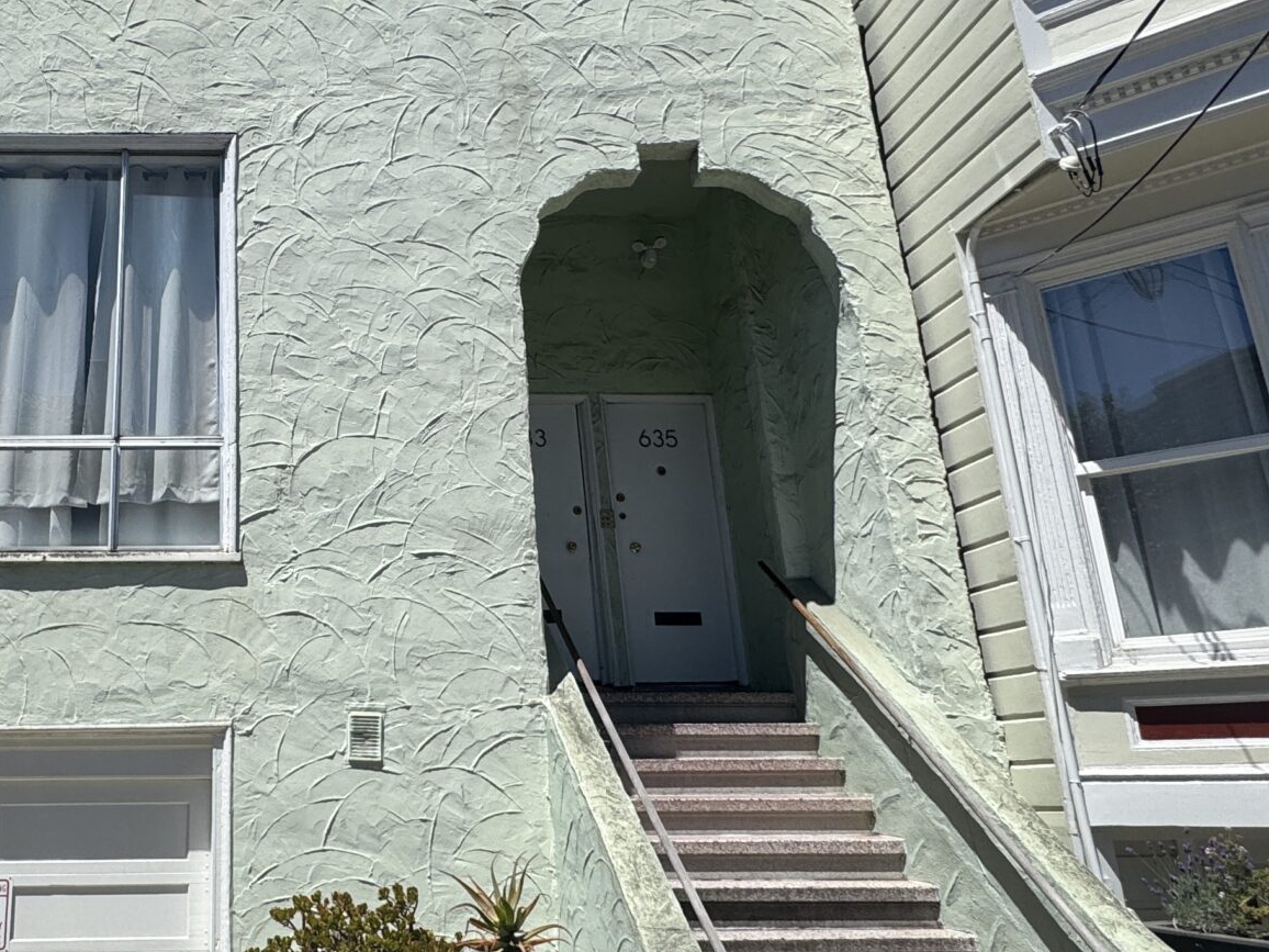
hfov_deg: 55.5
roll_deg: +1.5
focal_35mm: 31
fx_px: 1136
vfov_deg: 45.4
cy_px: 459
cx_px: 313
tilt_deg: +15.1
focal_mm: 2.22
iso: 50
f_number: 2.2
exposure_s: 1/3717
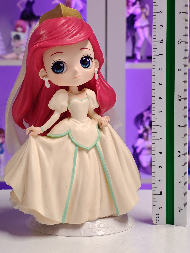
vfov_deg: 21.8
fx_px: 659
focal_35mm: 90
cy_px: 116
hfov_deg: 16.4
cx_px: 96
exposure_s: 1/33.3
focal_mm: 7.48
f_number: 2.4
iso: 640
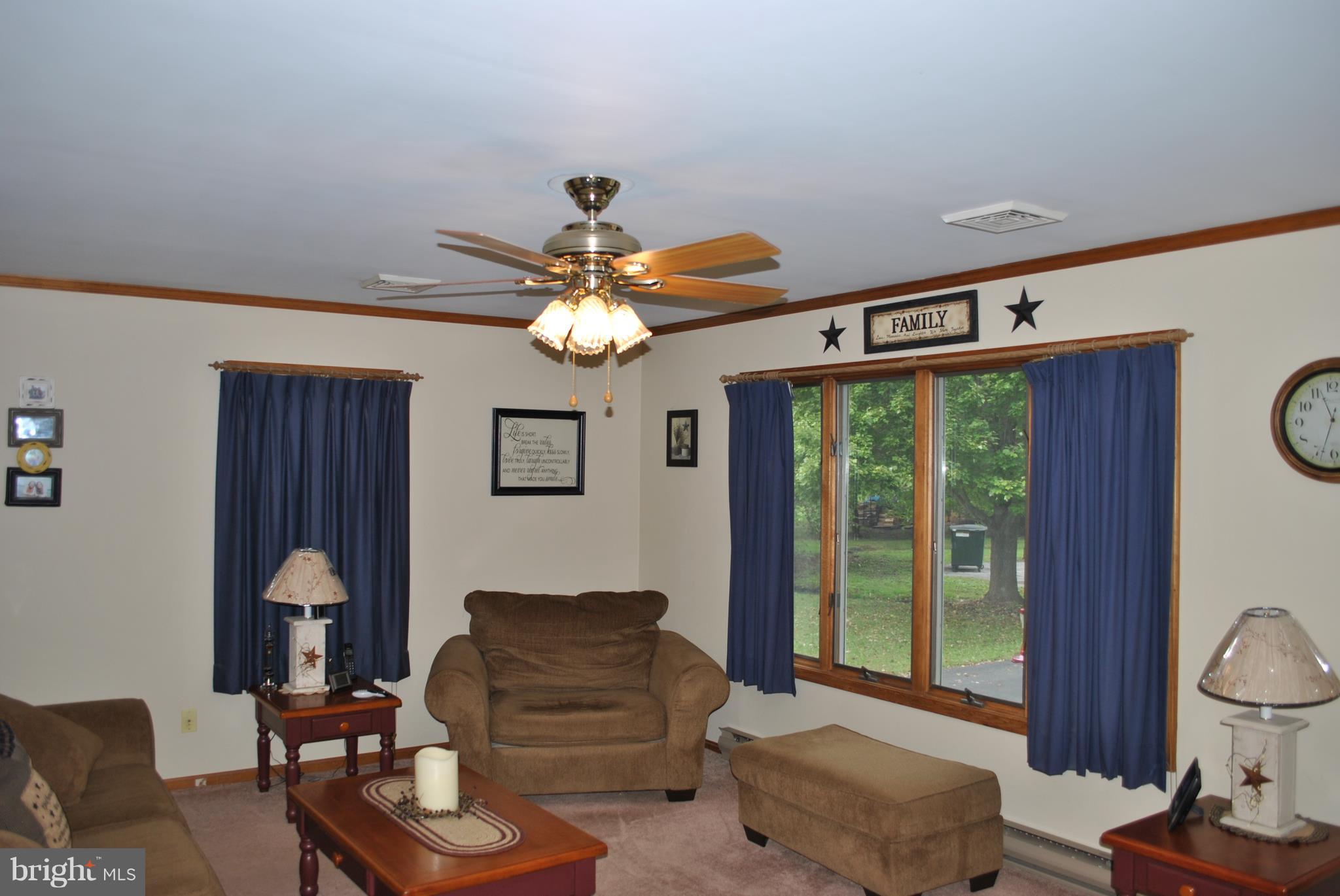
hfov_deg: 67.3
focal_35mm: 27
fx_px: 1006
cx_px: 670
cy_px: 448
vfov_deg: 48.0
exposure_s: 1/60
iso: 100
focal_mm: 18
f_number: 3.5
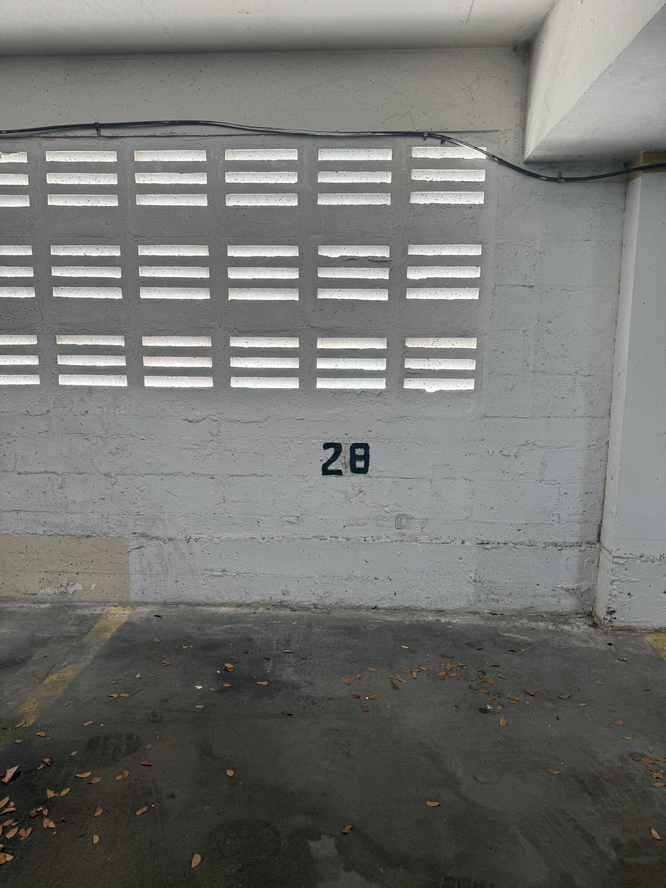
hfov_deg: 56.8
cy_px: 444
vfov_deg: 71.6
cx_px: 333
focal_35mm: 24
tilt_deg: -7.9
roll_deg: -0.3
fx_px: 616
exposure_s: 1/120
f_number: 1.78
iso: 80
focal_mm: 6.76
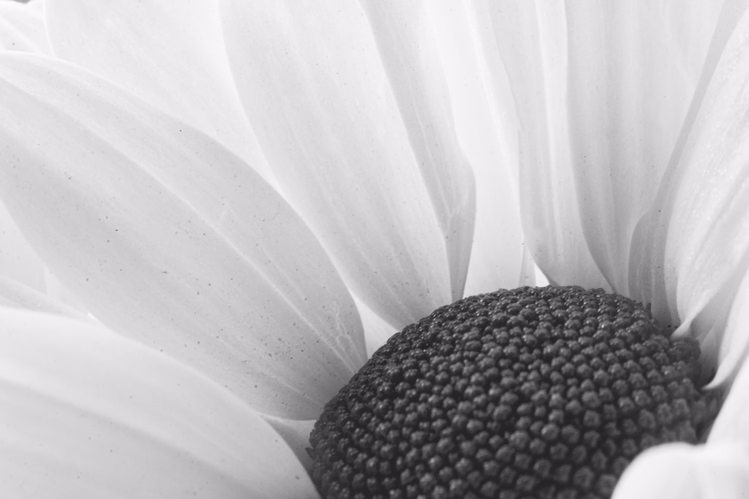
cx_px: 374
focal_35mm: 90
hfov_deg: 22.6
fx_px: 1872
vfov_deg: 15.2
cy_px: 250
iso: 1000
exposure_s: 1/10
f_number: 36
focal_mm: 60
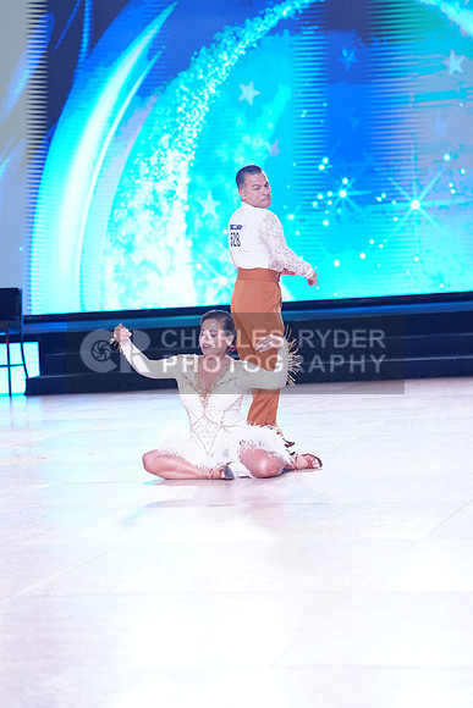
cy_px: 354
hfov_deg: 14.0
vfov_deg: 20.8
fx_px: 1930
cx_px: 236
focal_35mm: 98
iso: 1600
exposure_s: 1/640
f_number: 2.8
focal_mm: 98
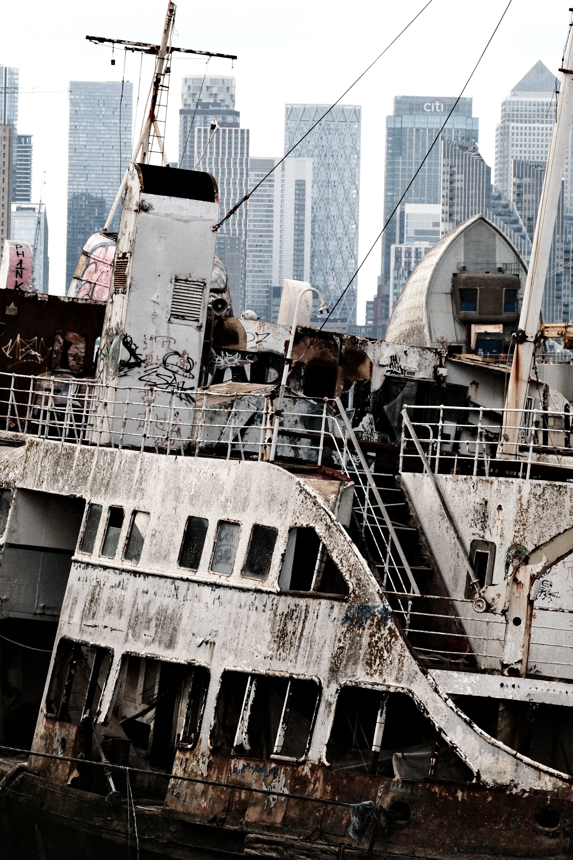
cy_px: 430
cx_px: 286
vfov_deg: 15.2
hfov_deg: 10.2
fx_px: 3223
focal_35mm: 135
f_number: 5.6
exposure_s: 1/1500
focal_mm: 90
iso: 500
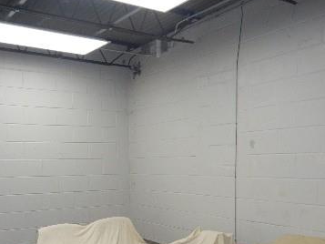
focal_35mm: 43
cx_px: 130
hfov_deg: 43.6
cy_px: 196
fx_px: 404
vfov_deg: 32.7
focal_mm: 4.3
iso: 125
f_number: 2.8
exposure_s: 1/60
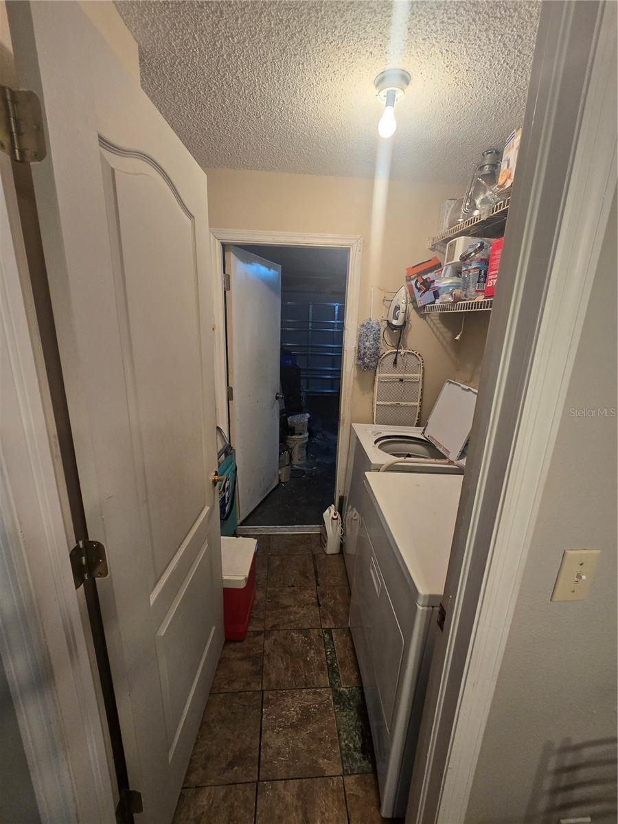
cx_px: 309
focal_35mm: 13
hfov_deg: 89.9
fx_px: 309
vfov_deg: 106.2
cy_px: 412
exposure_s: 1/60
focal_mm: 2.2
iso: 200
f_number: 2.2
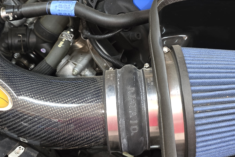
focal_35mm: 55
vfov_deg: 24.4
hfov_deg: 36.2
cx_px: 133
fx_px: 359
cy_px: 47
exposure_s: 1/15
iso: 1250
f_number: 1.7
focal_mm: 6.3
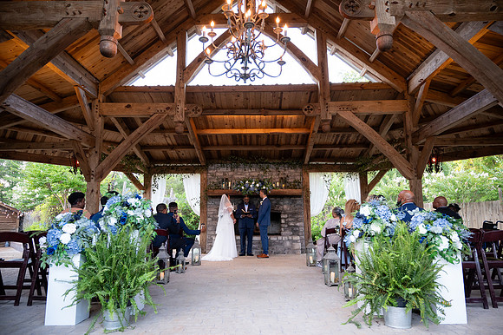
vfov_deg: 52.6
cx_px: 252
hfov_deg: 73.2
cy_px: 168
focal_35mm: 24
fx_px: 338
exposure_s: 1/125
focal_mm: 24
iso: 1600
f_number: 4
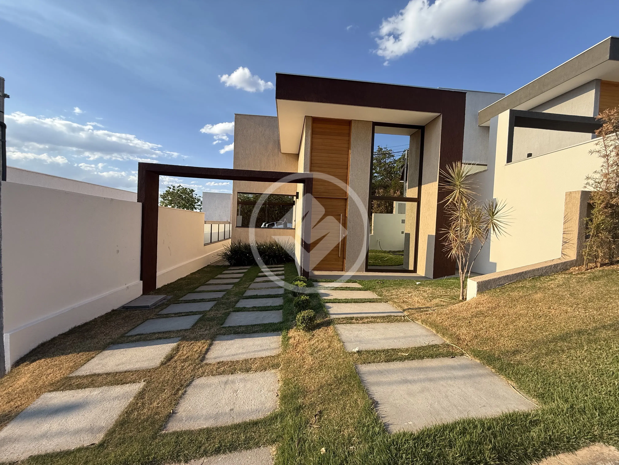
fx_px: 250
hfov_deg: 102.1
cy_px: 232
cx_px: 310
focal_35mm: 14
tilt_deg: -1.2
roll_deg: -2.7
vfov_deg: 85.7
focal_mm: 2.22
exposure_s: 1/694
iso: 50
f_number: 2.2
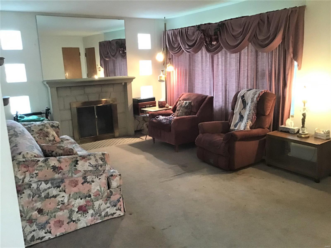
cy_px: 124
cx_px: 166
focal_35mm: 31
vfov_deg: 45.4
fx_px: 296
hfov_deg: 58.4
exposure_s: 1/20
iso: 200
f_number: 2.4
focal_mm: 3.3
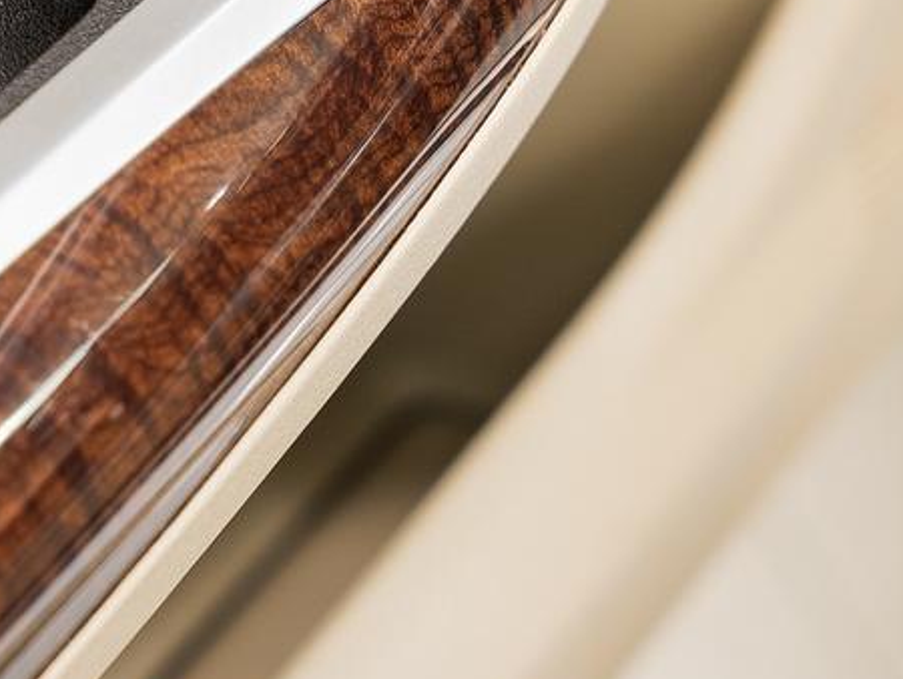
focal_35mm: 224
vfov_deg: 6.6
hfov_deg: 8.8
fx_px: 5846
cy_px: -242
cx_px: -8
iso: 100
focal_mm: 58.7
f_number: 5.6
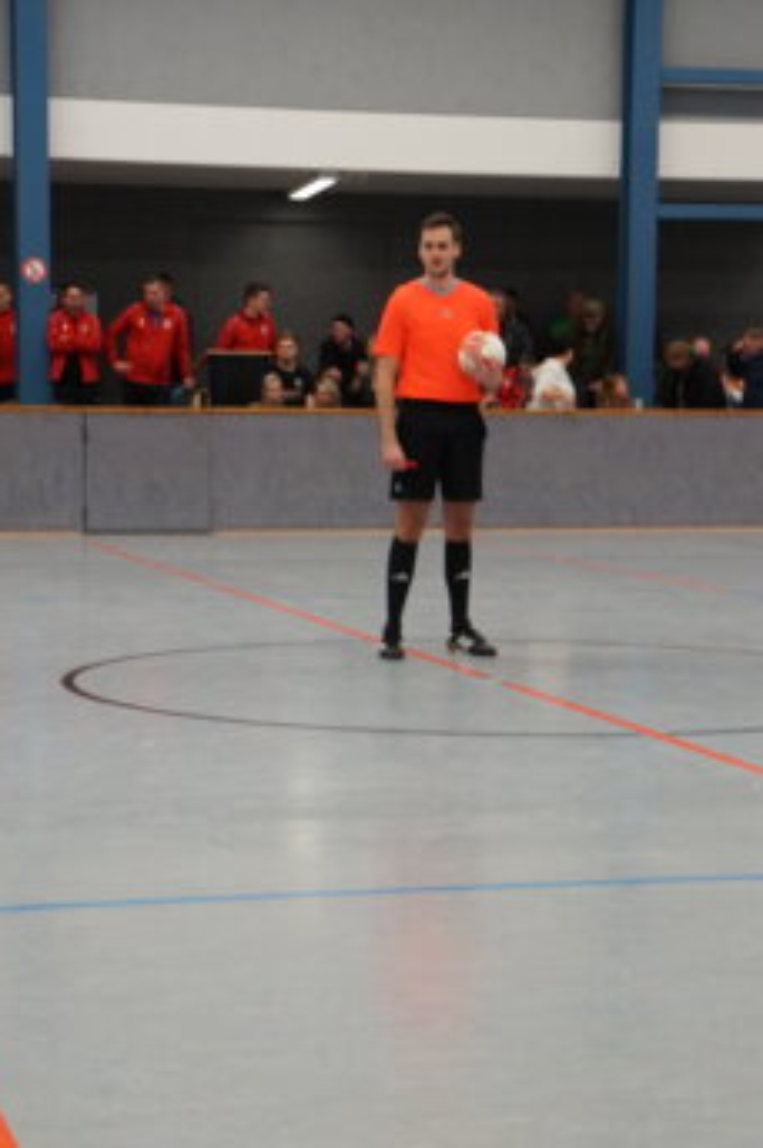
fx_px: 2676
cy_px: 586
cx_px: 358
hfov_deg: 16.2
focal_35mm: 84
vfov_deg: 24.2
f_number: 7.1
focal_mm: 48
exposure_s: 1/80
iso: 2000
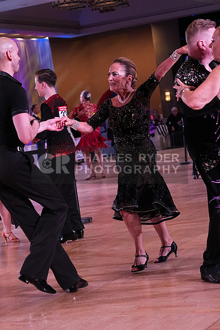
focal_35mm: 97
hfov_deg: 14.1
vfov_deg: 21.0
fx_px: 889
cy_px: 165
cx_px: 110
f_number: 5.6
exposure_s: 1/400
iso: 3200
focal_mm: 65
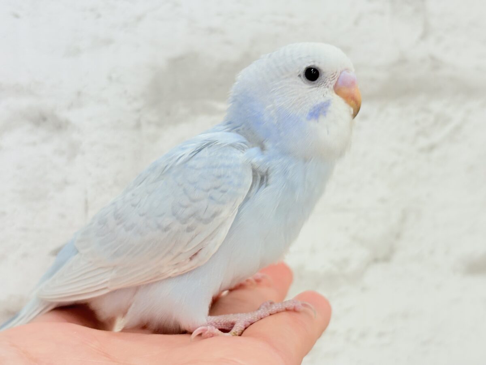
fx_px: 730
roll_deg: +2.8
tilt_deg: -0.4
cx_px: 243
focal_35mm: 52
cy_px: 182
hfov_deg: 36.8
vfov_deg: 28.0
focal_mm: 5.96
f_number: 1.6
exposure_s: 1/100
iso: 80
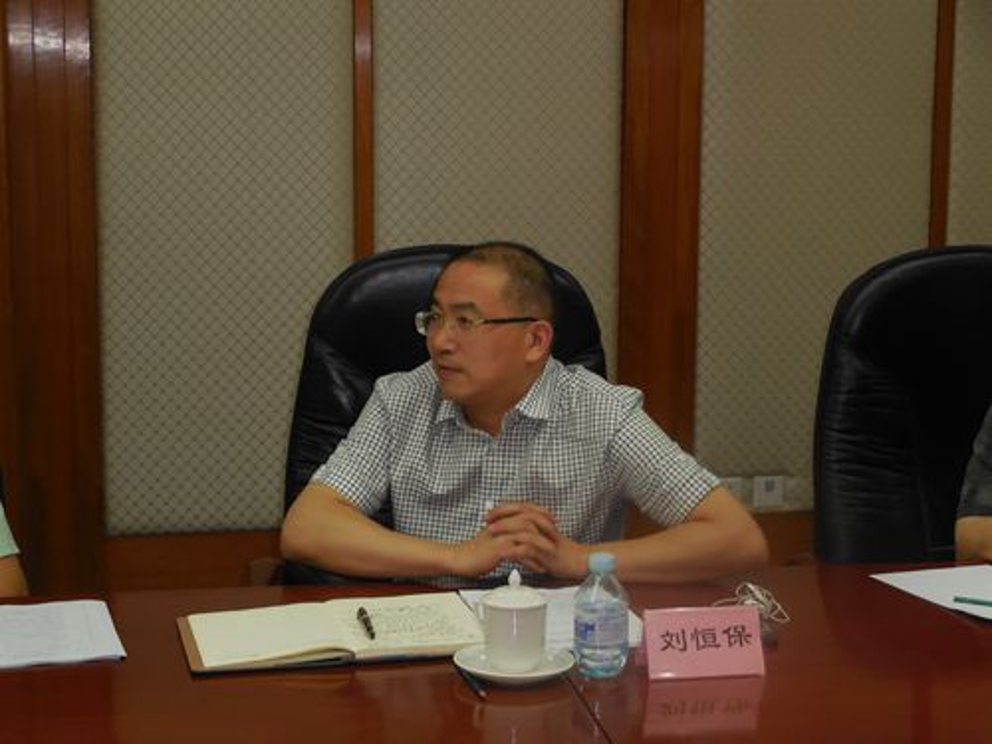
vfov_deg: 21.0
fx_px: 2006
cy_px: 372
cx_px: 496
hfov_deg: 27.8
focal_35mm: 70
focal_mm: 12.6
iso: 400
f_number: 4.7
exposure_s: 1/60
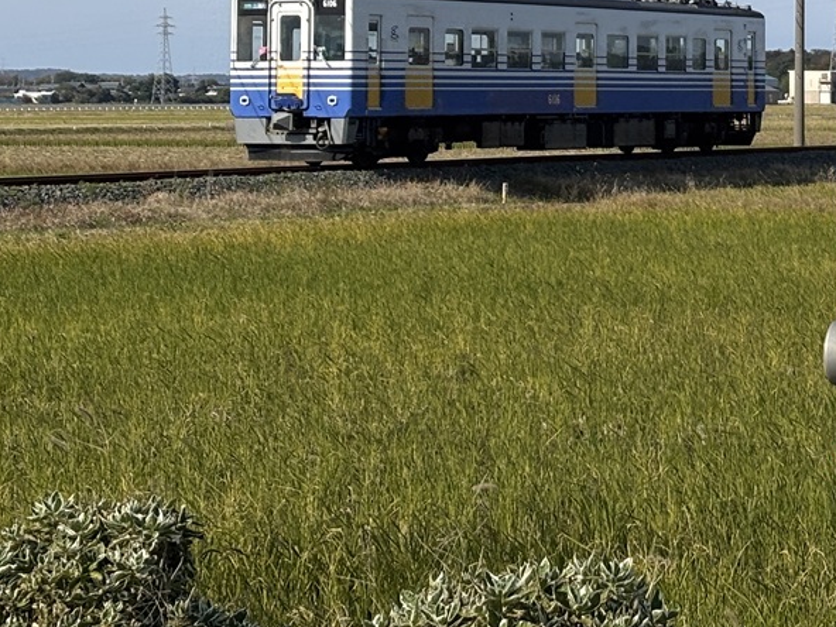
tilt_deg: +4.1
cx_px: 690
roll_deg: -0.4
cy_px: -102
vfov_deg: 11.7
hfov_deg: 15.8
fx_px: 2995
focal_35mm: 124
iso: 40
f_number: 1.6
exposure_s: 1/3788
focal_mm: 5.96
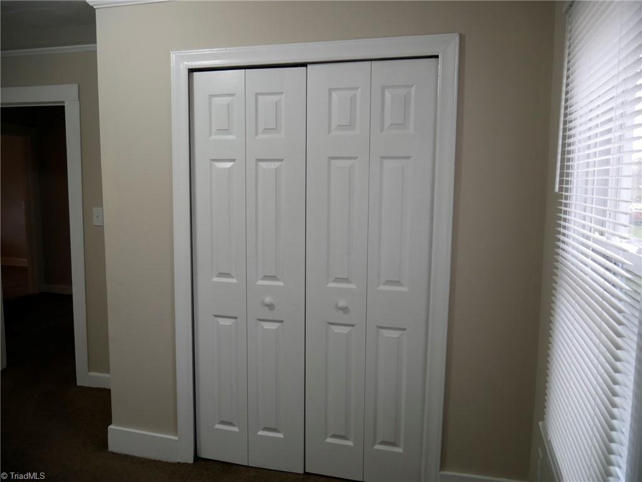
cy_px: 241
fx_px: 519
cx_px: 321
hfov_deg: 63.4
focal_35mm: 28
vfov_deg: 49.7
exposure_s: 1/60
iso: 500
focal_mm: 14
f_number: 3.5
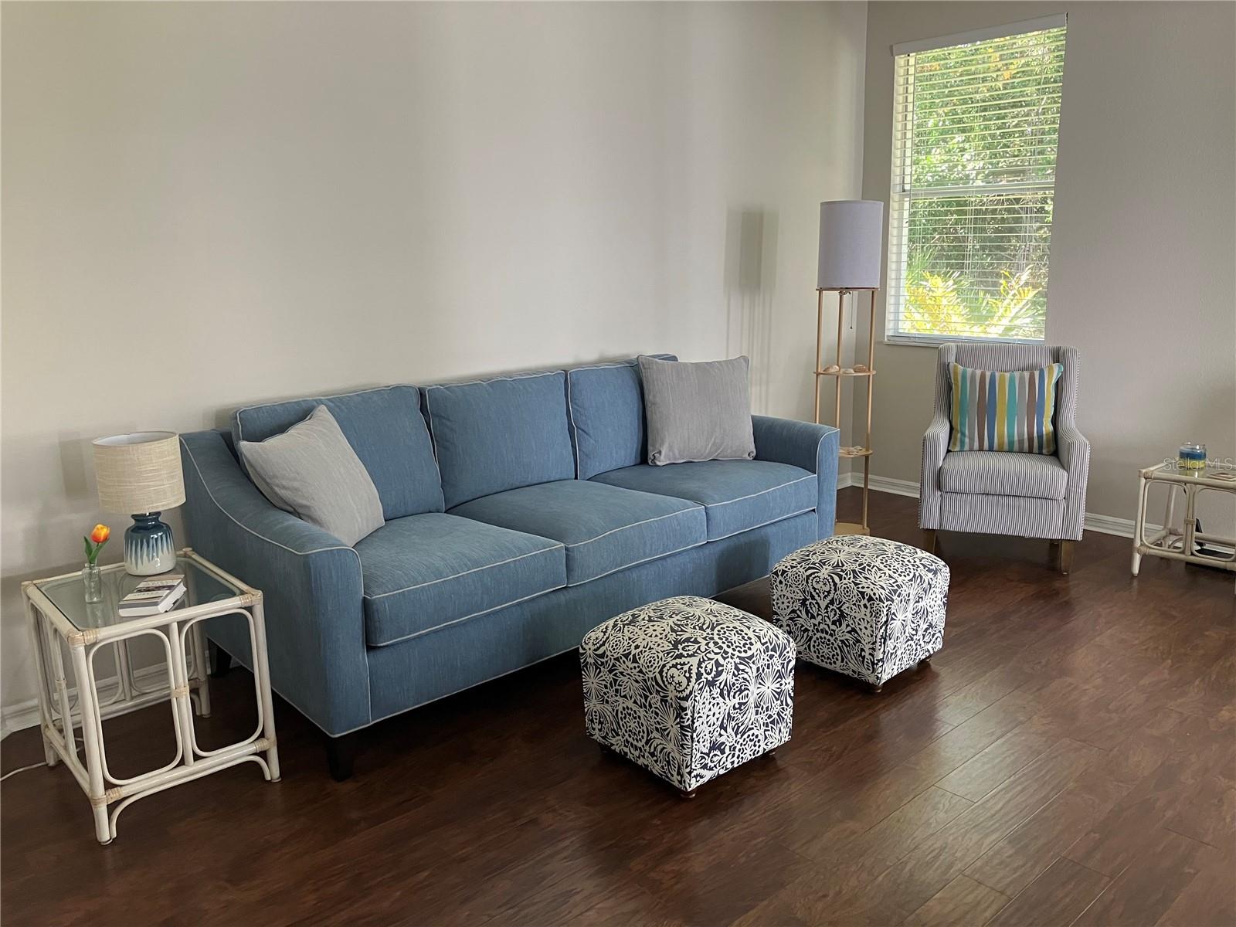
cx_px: 618
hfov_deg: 63.4
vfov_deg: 49.7
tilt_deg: -12.0
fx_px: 1000
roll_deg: +0.8
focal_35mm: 28
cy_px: 464
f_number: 1.8
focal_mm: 3.99
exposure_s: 1/60
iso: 125
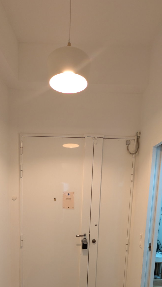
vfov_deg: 70.1
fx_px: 183
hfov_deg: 47.6
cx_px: 70
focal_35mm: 24
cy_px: 222
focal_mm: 2.02
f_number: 1.7
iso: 94
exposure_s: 1/31.3
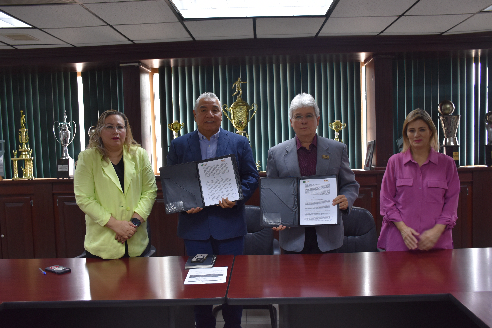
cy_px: 164
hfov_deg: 57.2
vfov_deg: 40.0
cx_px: 246
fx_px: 451
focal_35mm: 33
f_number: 4
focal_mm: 22
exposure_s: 1/60
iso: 900
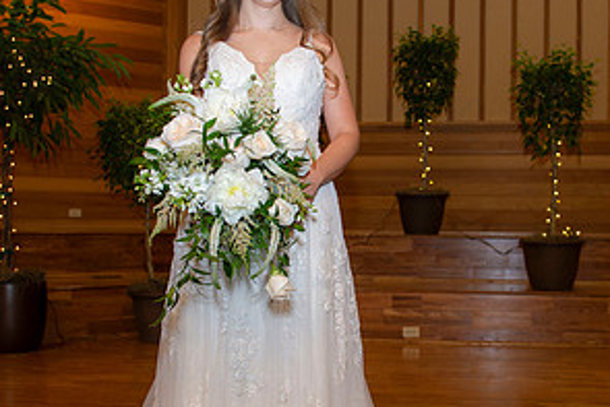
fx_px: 898
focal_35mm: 53
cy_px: 236
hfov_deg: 37.3
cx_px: 368
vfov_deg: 25.5
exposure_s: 1/160
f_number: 4.5
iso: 640
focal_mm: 27
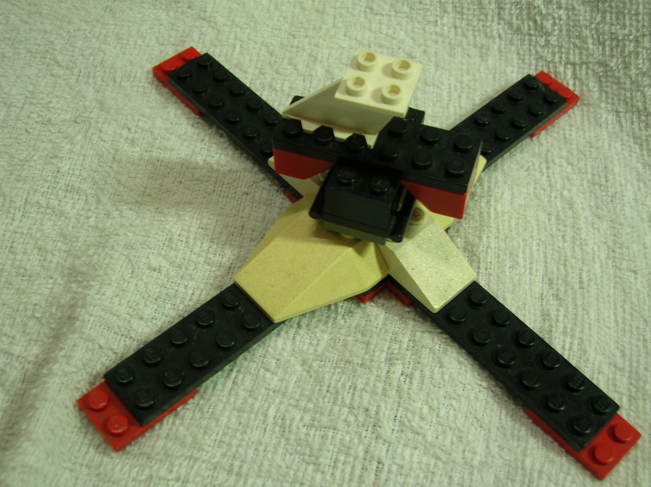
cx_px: 326
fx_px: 789
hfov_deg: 44.8
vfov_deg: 34.3
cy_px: 244
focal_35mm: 42
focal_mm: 7
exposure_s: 1/4.1
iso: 51
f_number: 3.1
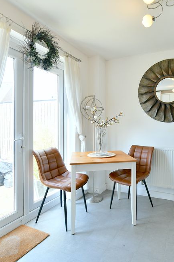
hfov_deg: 55.7
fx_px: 160
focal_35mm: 22
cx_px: 119
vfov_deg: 78.6
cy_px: 128
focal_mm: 14
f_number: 7.1
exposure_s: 1/50
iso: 160
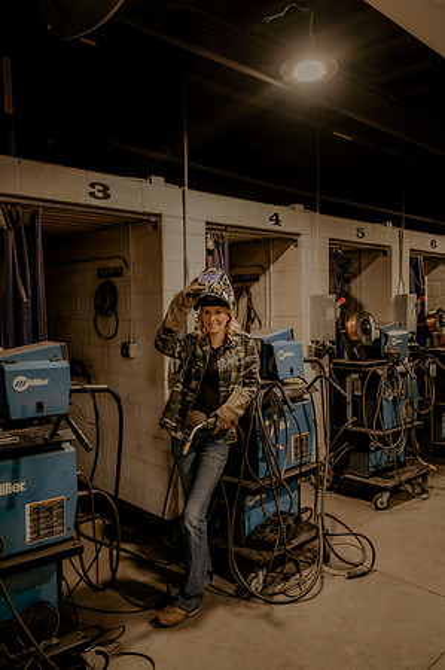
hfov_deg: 44.9
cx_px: 222
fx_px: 539
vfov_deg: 63.7
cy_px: 335
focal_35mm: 29
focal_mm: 29
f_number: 2.8
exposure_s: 1/125
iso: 800
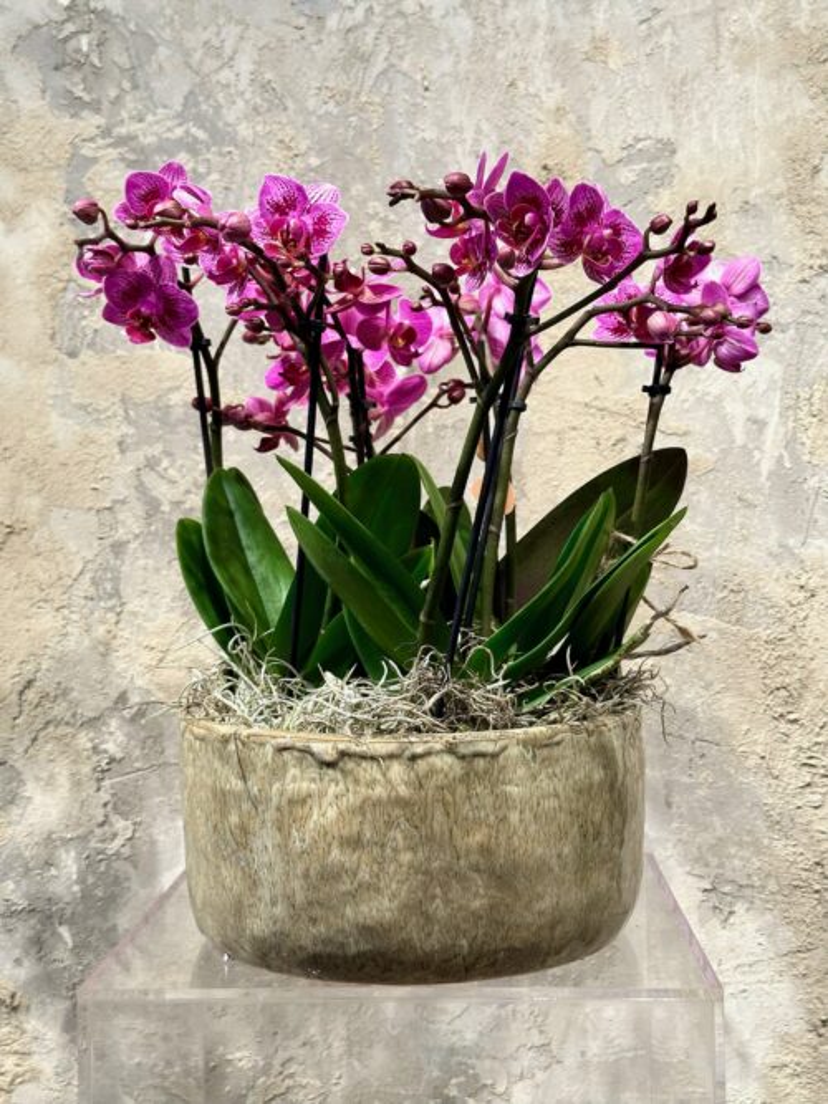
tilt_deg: +0.6
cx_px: 414
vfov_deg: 39.7
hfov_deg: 30.3
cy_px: 552
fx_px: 1531
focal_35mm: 48
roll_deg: +0.2
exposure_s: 1/100
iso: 100
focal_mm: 6.86
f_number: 1.78
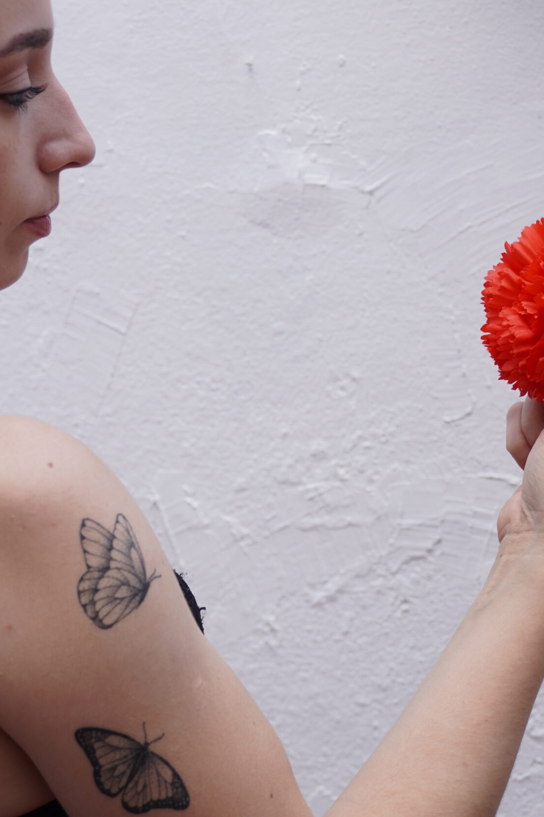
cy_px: 368
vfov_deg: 24.5
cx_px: 290
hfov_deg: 16.4
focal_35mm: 83
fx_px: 1882
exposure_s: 1/80
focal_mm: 36
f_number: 5.6
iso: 125
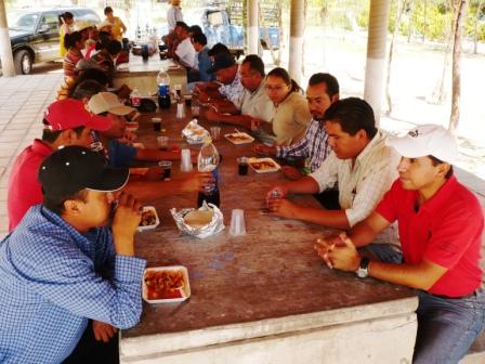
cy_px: 182
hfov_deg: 52.6
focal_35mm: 35
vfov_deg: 40.7
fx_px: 490
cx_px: 242
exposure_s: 1/320
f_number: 2.8
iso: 100
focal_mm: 5.8
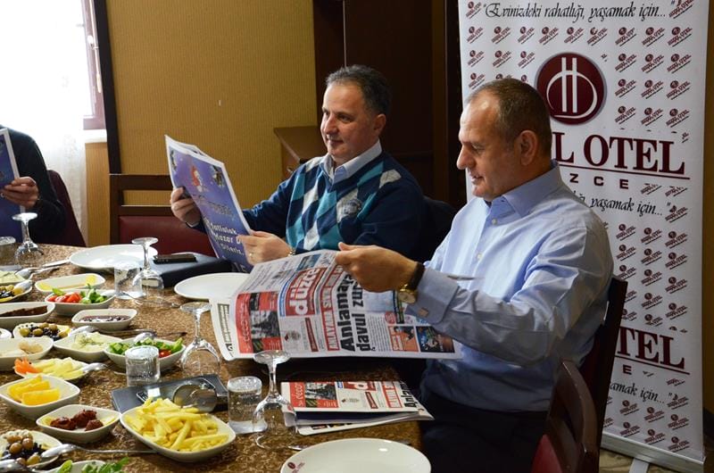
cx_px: 357
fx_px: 1188
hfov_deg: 33.5
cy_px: 236
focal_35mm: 60
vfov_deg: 22.5
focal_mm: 40
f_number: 5.6
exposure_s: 1/60
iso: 2000
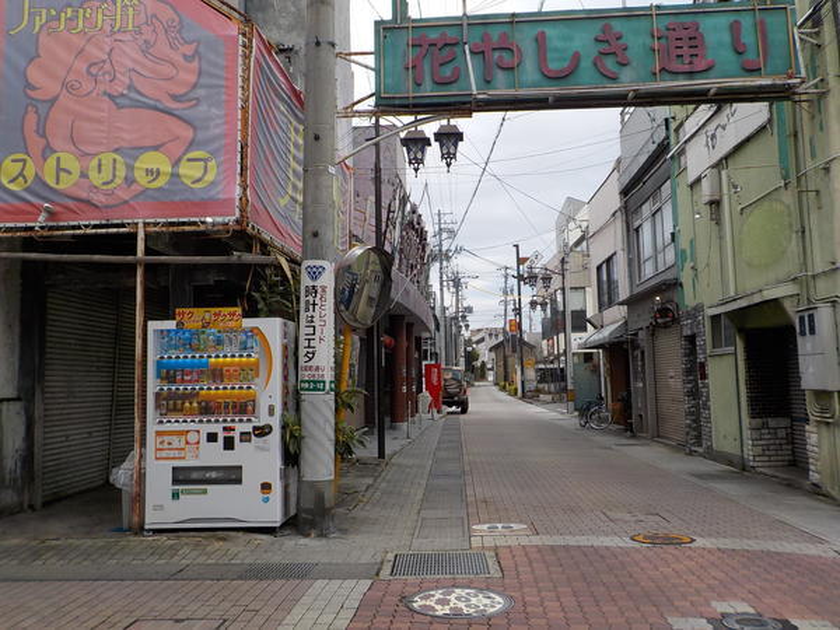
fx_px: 728
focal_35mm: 30
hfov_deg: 60.0
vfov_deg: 46.8
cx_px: 420
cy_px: 315
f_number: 3.3
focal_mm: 4.1
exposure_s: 1/200
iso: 125
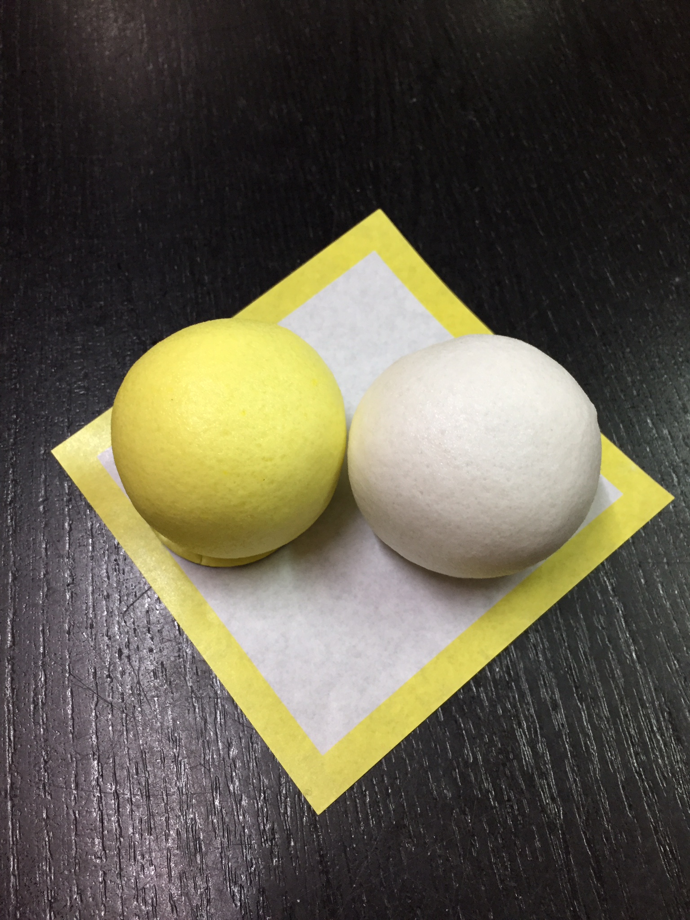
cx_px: 345
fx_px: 771
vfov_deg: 61.7
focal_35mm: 29
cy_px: 460
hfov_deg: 48.2
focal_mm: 4.15
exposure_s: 1/30
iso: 125
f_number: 2.2
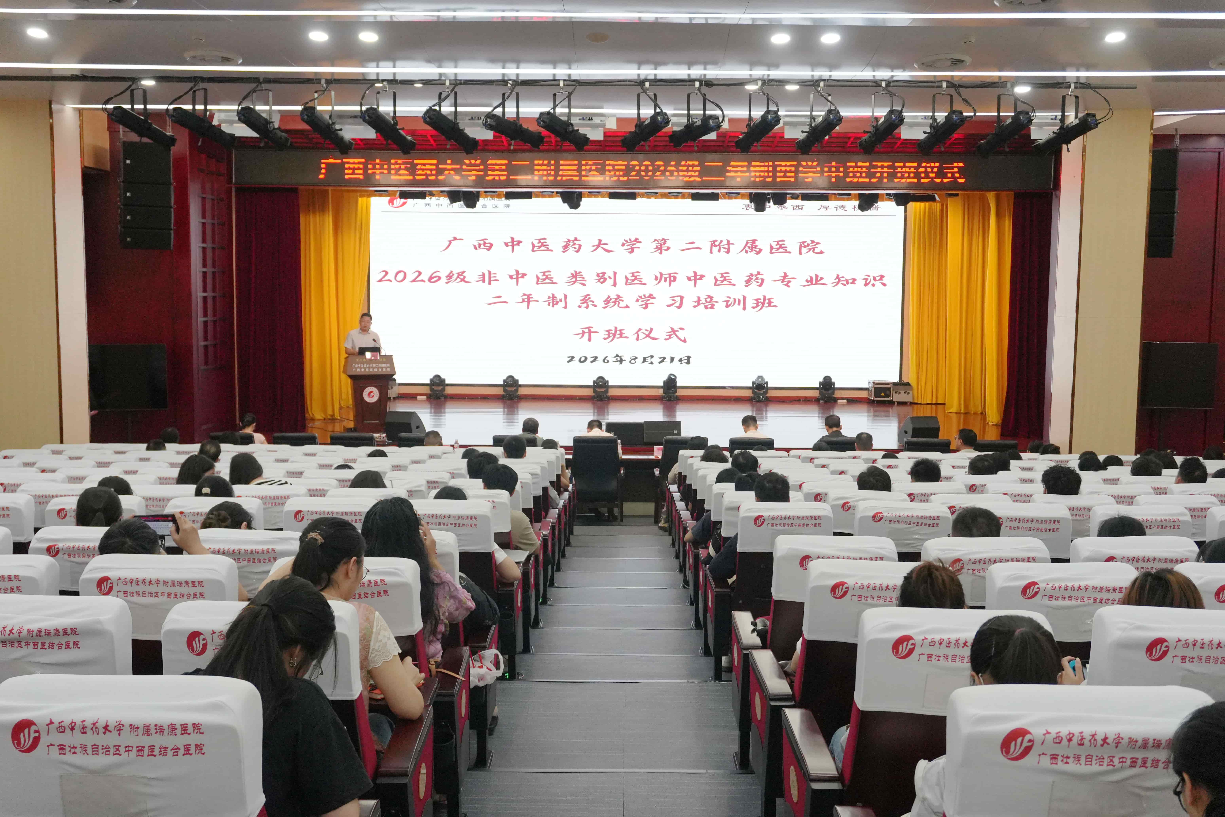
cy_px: 408
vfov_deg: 35.5
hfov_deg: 51.3
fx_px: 1276
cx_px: 612
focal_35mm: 38
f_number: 5.6
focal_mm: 25
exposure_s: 1/200
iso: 2500
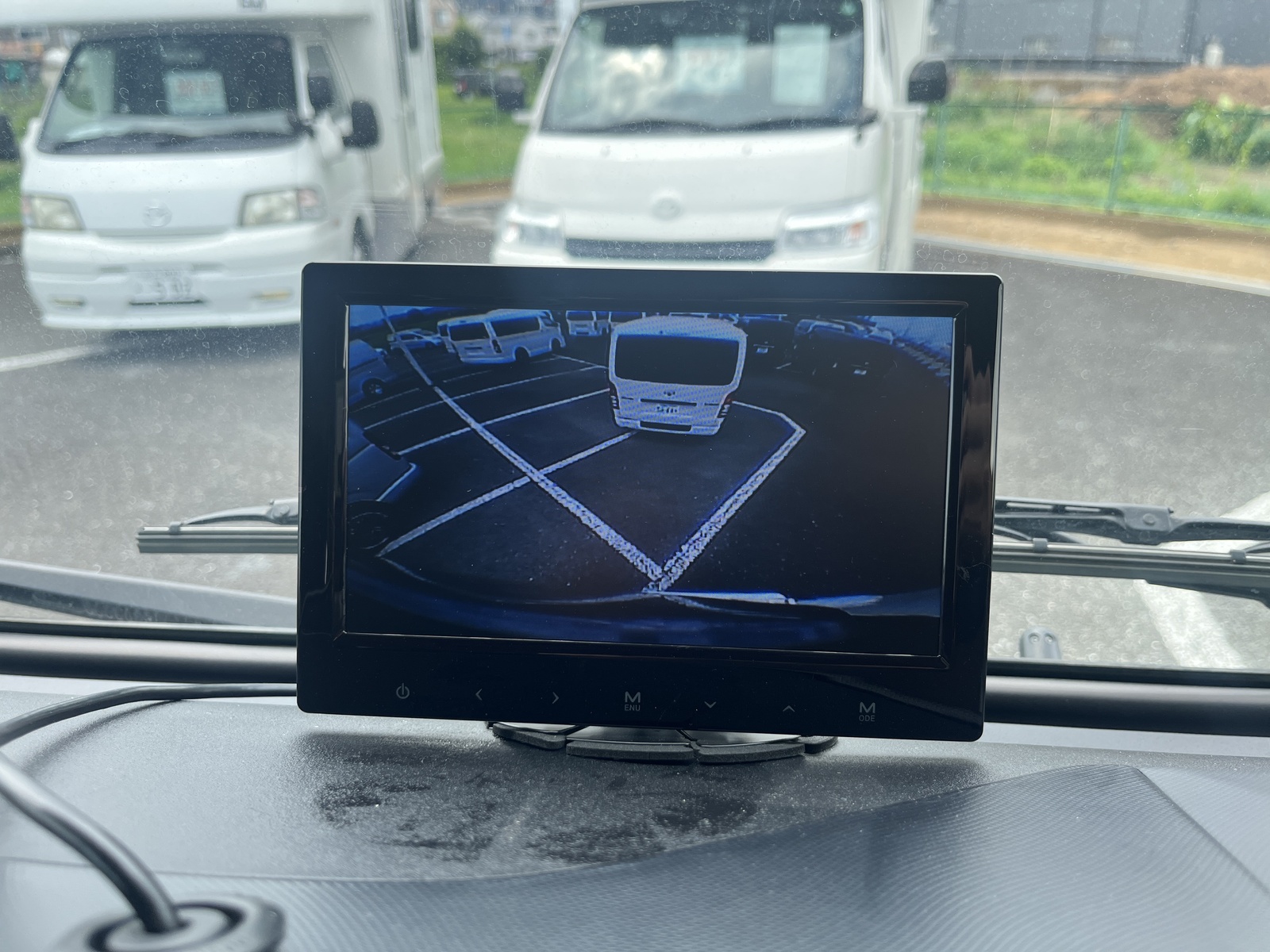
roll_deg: +1.1
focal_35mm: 26
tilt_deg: -22.7
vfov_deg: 53.1
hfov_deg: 67.3
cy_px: 476
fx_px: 954
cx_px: 635
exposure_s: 1/639
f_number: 1.6
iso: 50
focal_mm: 5.1
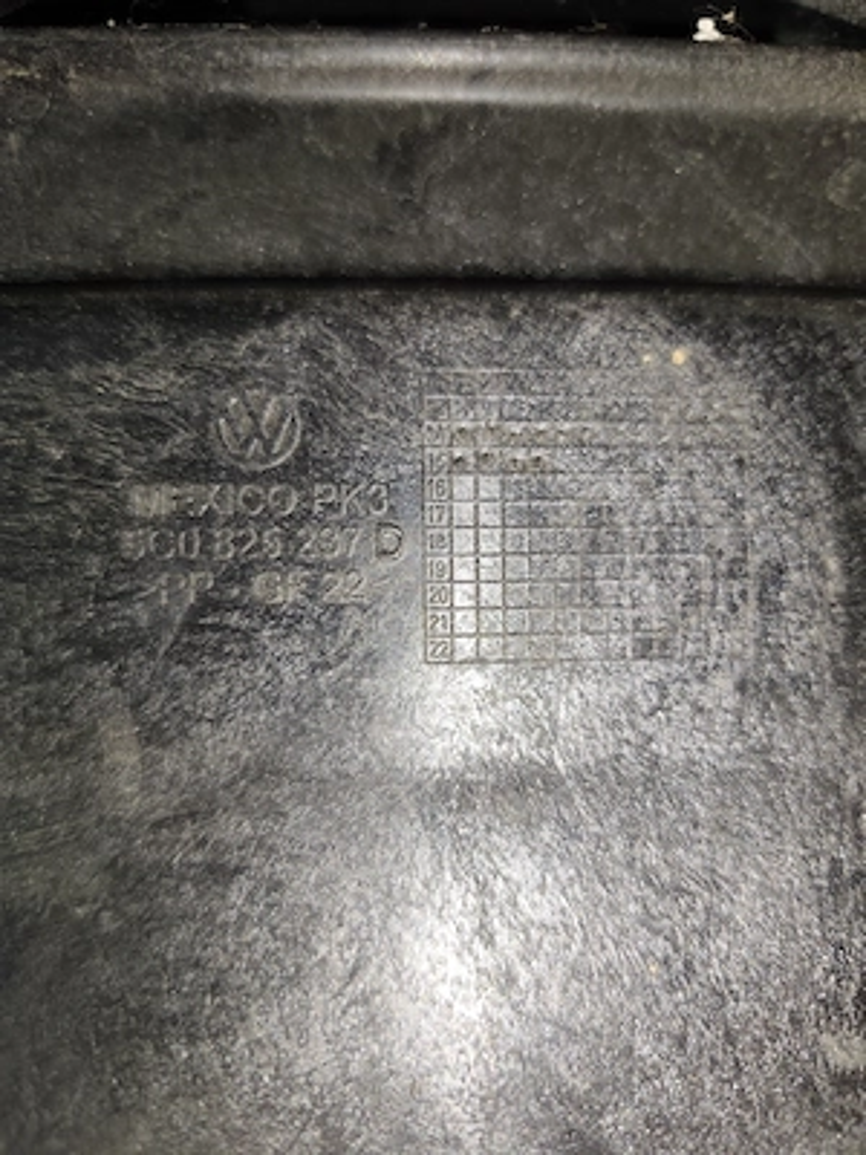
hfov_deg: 58.9
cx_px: 433
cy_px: 578
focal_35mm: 23
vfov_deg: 73.9
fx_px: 767
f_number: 1.7
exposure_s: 1/100
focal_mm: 6.07
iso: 250
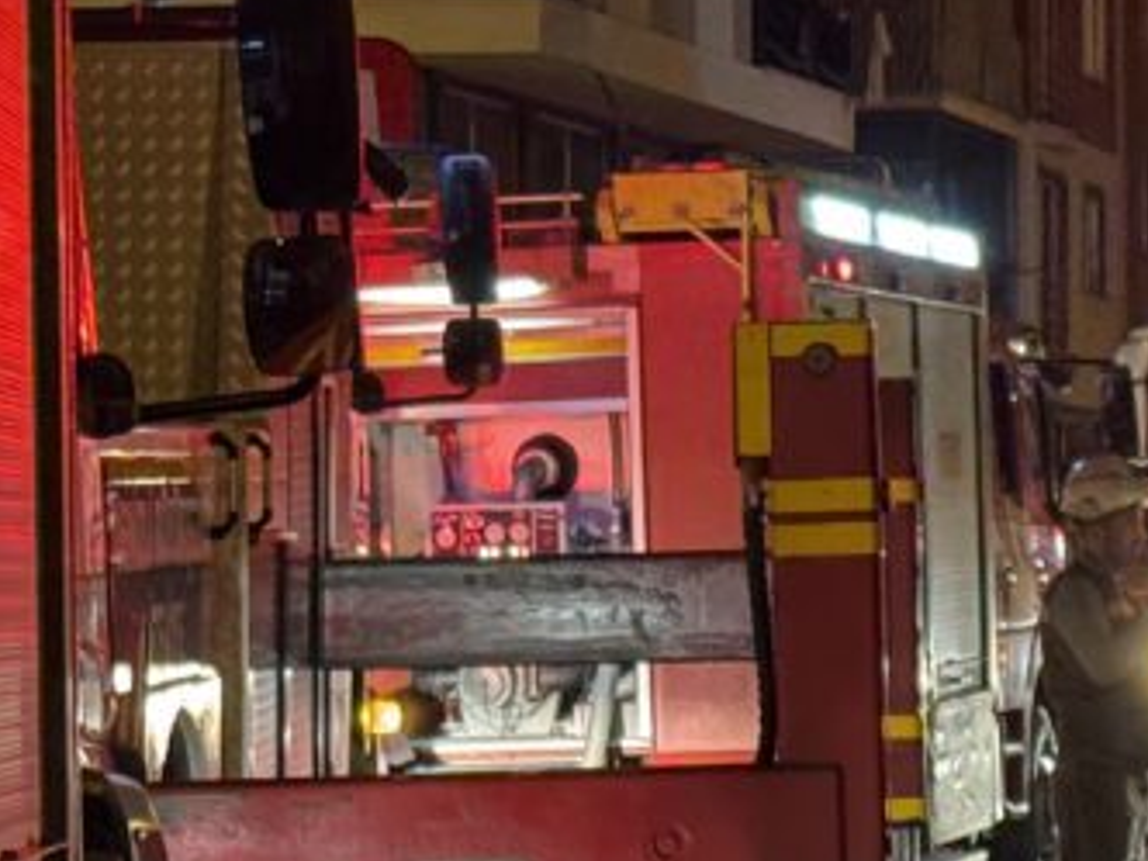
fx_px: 6135
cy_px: 235
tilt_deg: +3.3
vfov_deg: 8.0
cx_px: 851
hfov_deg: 10.7
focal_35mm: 185
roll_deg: -0.2
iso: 400
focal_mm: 6.76
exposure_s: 1/25
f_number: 1.78
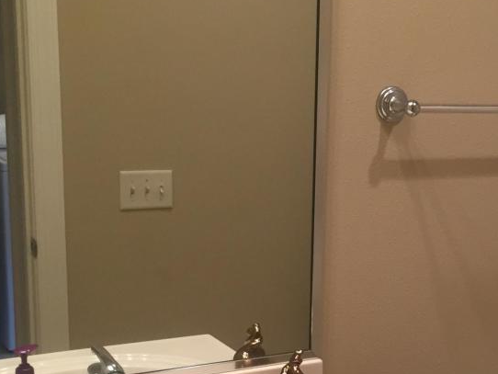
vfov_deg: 20.0
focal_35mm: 73
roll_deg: -4.6
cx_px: 472
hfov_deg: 25.6
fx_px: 1051
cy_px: 296
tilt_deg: -14.4
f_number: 2.2
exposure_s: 1/30
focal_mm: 4.15
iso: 80
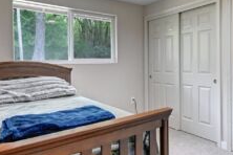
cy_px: 70
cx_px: 118
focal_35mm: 27
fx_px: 175
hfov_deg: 67.4
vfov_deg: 47.9
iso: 3200
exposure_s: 1/3.33
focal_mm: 10
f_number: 11
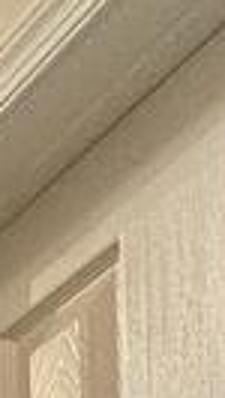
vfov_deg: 12.5
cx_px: -900
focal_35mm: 117
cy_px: 1050
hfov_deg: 6.2
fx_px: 1239
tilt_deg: +1.1
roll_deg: -0.4
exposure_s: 1/120
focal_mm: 2.22
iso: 125
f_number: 2.2
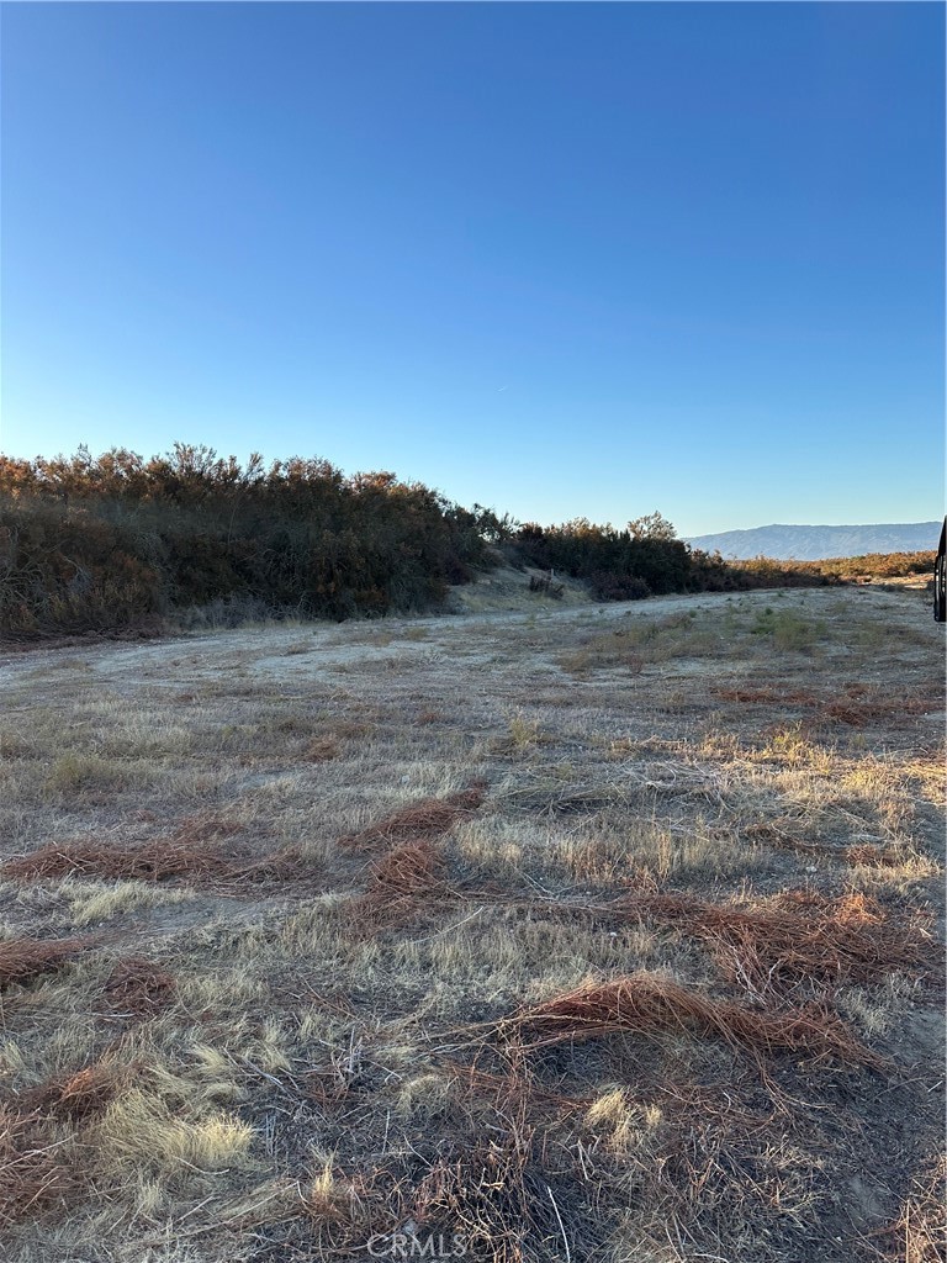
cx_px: 474
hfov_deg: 56.8
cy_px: 632
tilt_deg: -4.0
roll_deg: +0.9
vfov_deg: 71.6
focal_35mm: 24
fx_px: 875
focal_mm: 6.86
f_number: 1.78
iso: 80
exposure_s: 1/1751
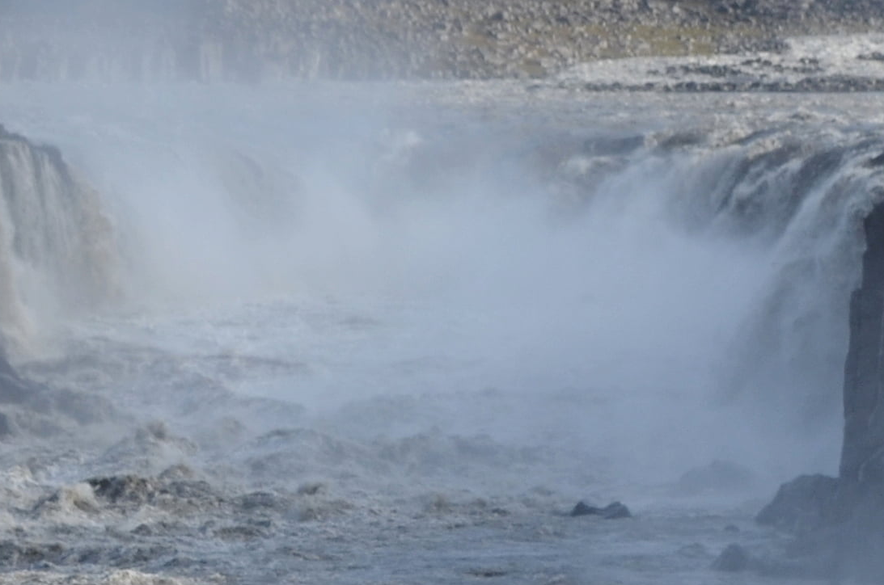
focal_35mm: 338
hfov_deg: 6.1
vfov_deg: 4.0
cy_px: 833
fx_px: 8283
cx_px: 429
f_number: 8
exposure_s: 1/250
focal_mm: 50
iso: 160
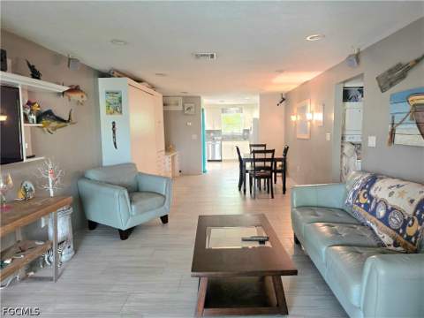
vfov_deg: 58.9
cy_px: 159
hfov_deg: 73.9
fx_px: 282
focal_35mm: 23
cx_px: 212
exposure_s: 1/120
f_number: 1.4
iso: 500
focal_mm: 6.5
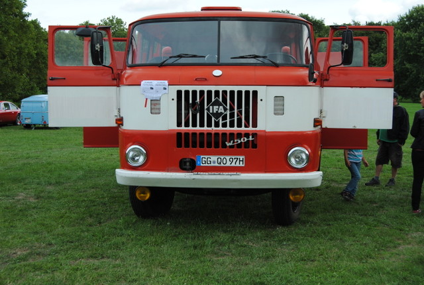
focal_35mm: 46
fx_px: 549
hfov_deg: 42.2
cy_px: 142
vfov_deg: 29.1
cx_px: 212
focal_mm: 31
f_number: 7.1
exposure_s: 1/200
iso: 100
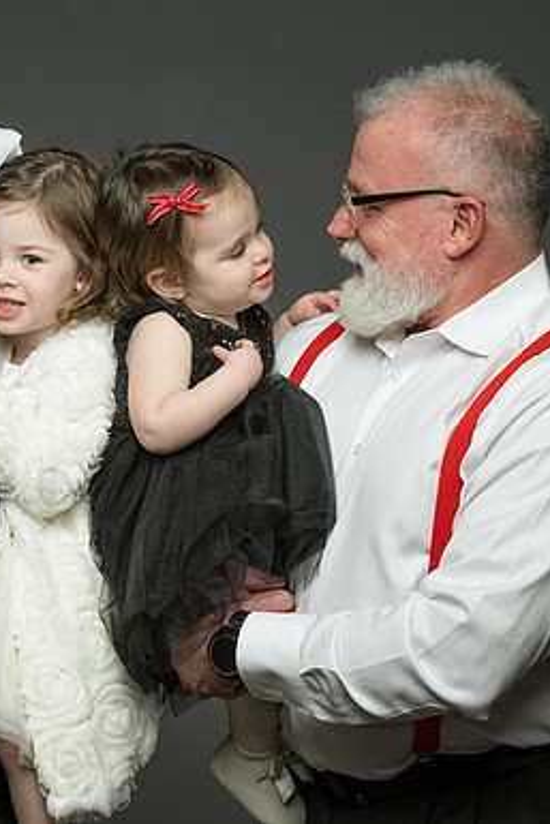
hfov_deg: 6.5
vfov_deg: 9.7
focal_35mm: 211
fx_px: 4831
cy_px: 412
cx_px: 81
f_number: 9
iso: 400
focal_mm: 140
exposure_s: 1/160
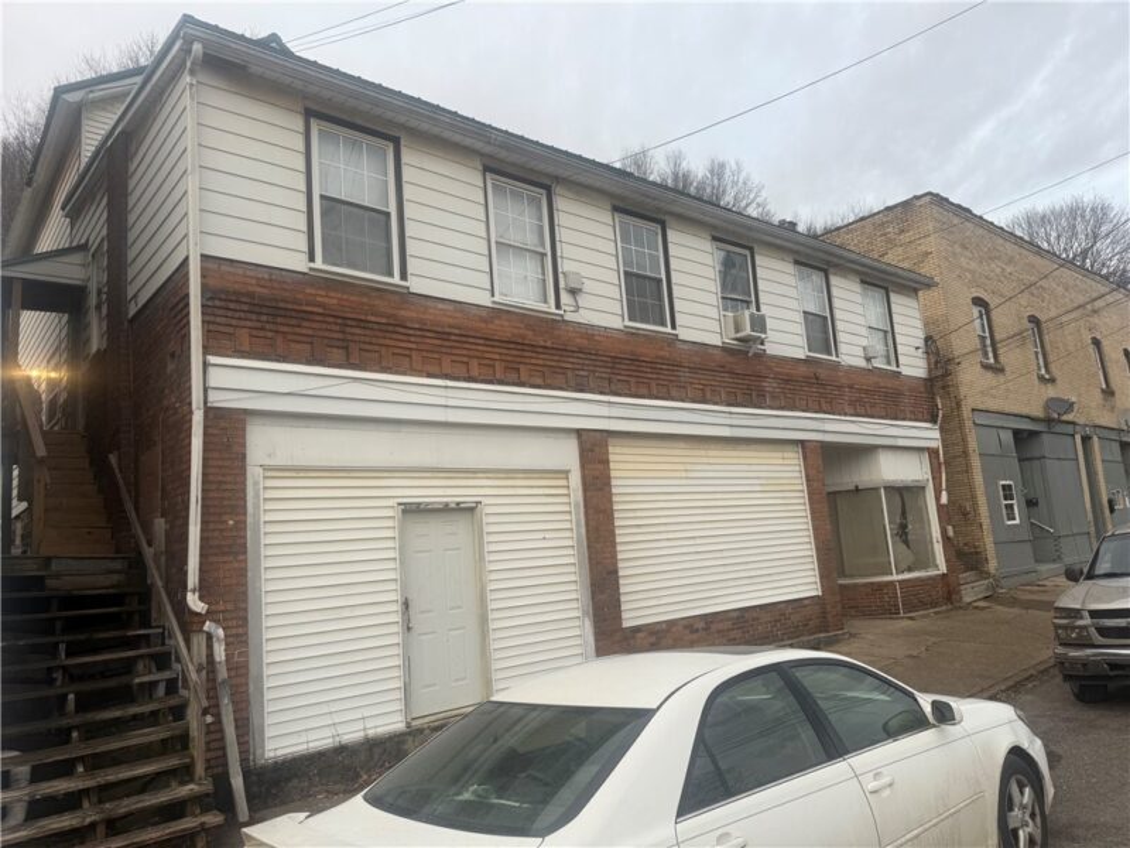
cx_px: 565
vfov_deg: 56.8
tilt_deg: +11.0
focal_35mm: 24
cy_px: 424
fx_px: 783
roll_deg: +4.5
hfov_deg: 71.6
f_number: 1.78
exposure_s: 1/476
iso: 80
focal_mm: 6.76
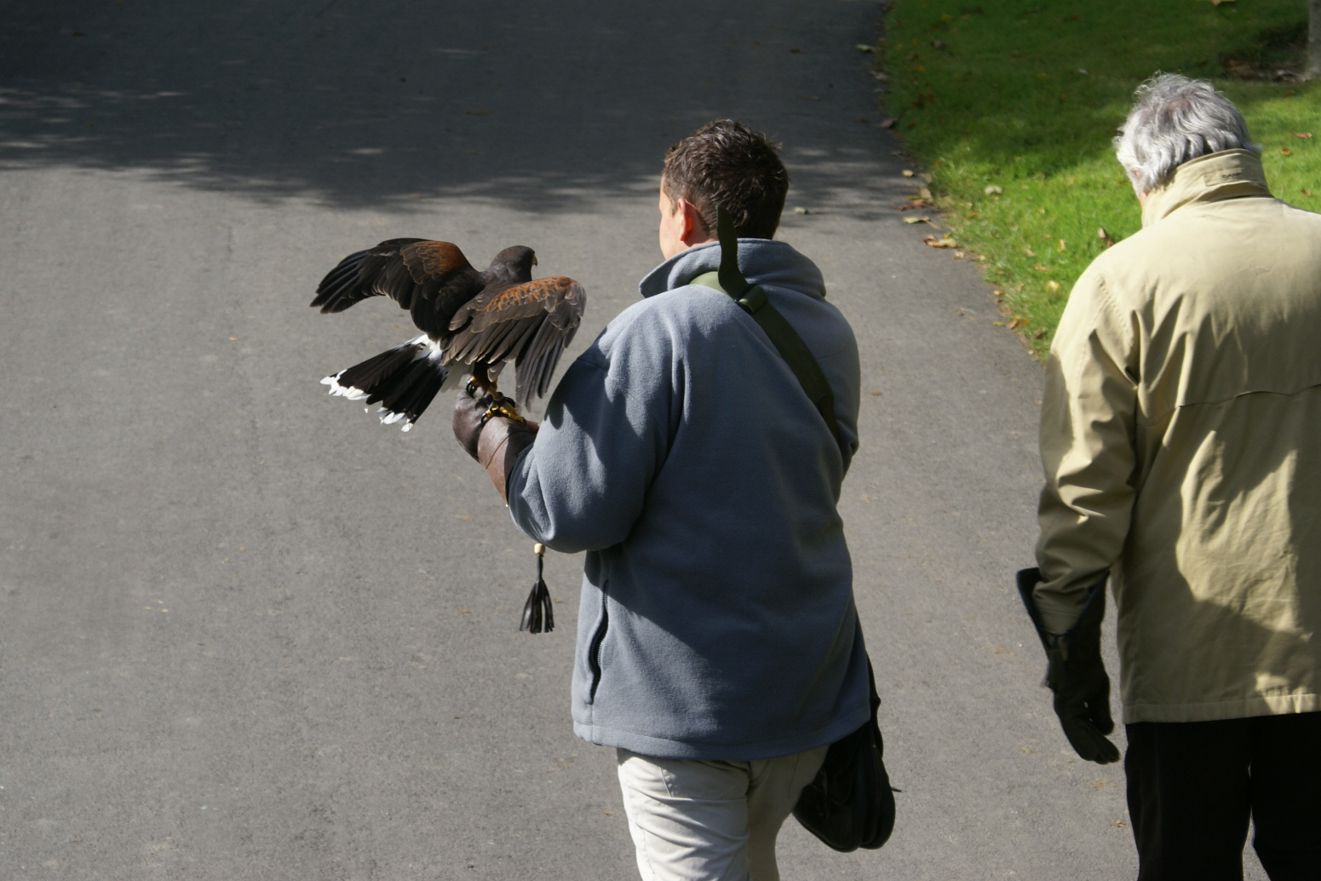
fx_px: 4770
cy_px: 345
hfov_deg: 15.8
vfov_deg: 10.5
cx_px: 516
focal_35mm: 130
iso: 100
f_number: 6.3
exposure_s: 1/160
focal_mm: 70
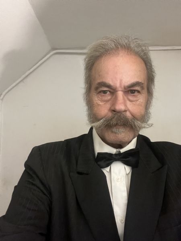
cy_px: 120
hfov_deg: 46.8
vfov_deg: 60.0
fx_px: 209
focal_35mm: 30
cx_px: 90
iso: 800
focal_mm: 2.71
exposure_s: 1/20
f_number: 2.2
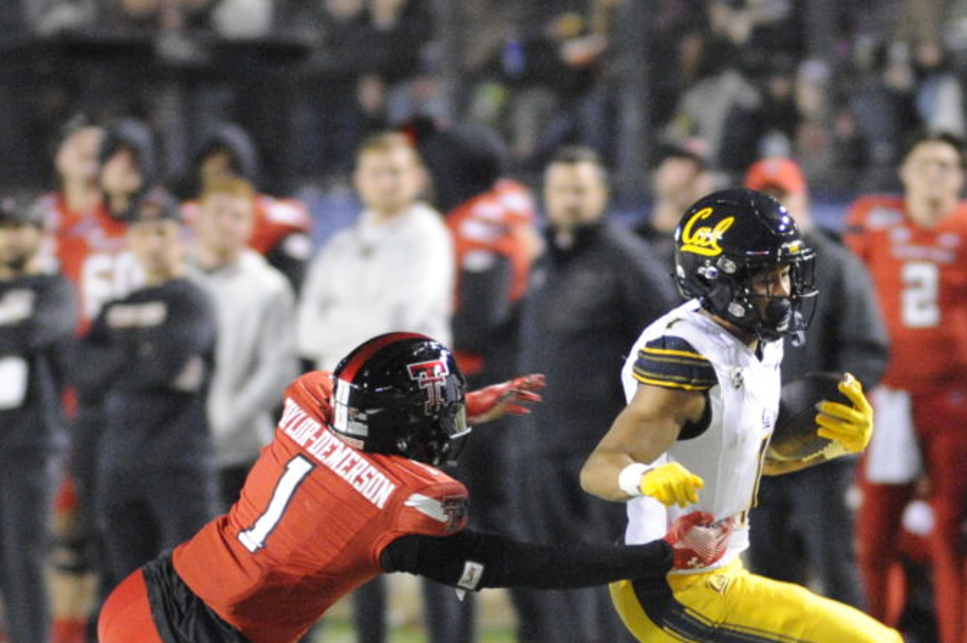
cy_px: 523
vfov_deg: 1.5
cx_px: 544
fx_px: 24532
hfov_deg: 2.3
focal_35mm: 914
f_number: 3.5
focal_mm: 300
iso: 5000
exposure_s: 1/400
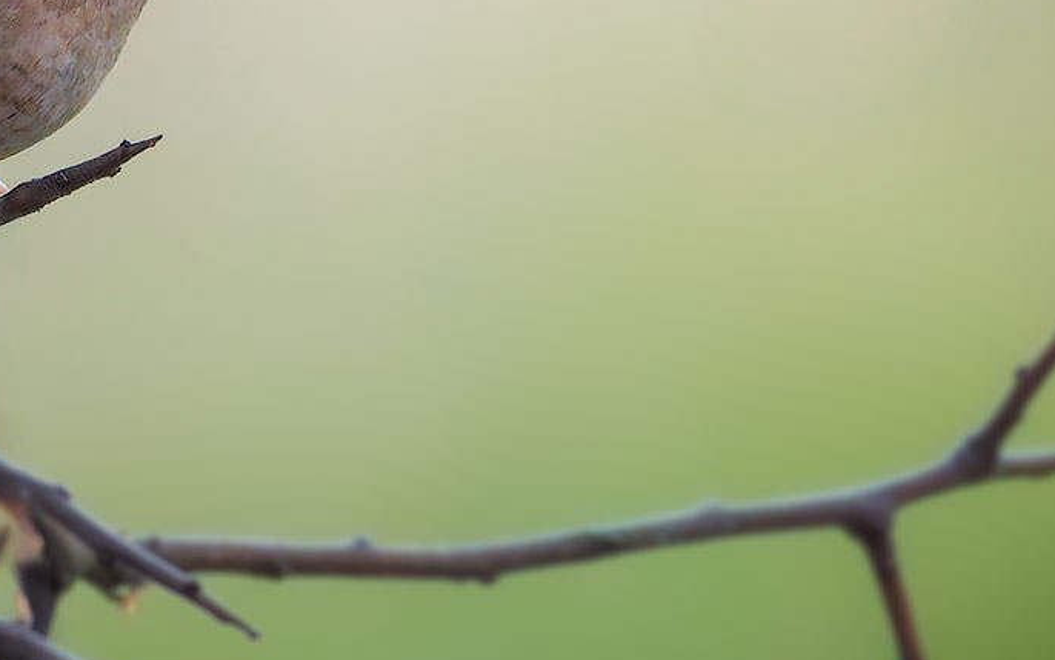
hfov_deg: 1.2
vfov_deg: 0.8
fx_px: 48714
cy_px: 204
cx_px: 214
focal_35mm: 1694
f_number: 6.3
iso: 1400
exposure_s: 1/640
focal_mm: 600
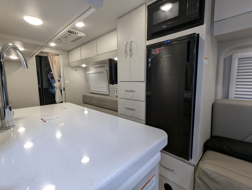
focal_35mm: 16
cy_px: 95
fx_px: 117
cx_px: 126
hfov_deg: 94.4
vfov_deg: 78.2
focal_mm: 2.35
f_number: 2.2
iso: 50
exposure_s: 1/40.8
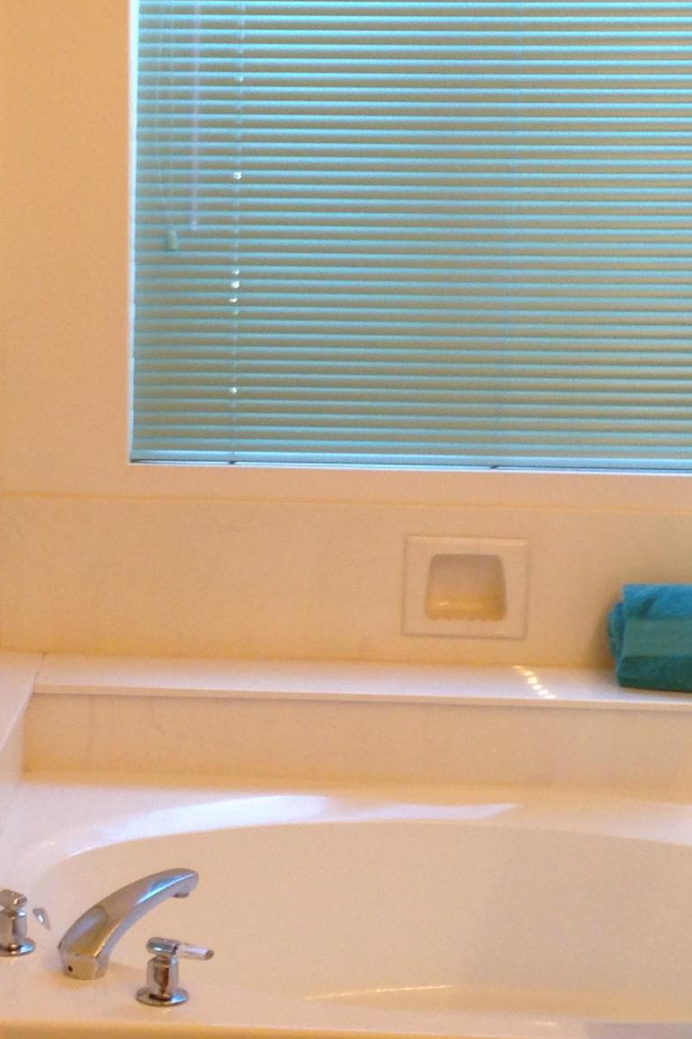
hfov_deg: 15.3
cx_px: 177
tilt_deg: -10.8
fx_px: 2567
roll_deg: -1.4
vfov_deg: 22.9
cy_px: 510
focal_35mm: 89
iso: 64
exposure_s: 1/20
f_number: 2.4
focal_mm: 4.12
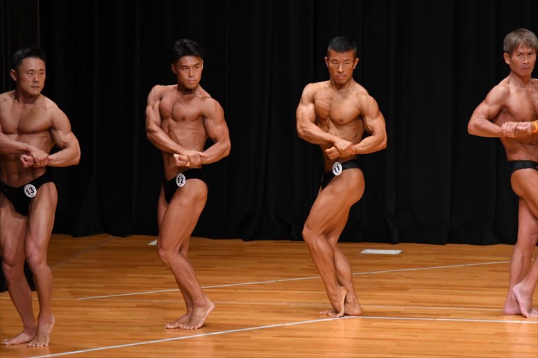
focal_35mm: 270
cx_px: 269
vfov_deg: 5.1
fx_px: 4033
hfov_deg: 7.6
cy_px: 179
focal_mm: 180
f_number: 5.6
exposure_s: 1/400
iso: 4000
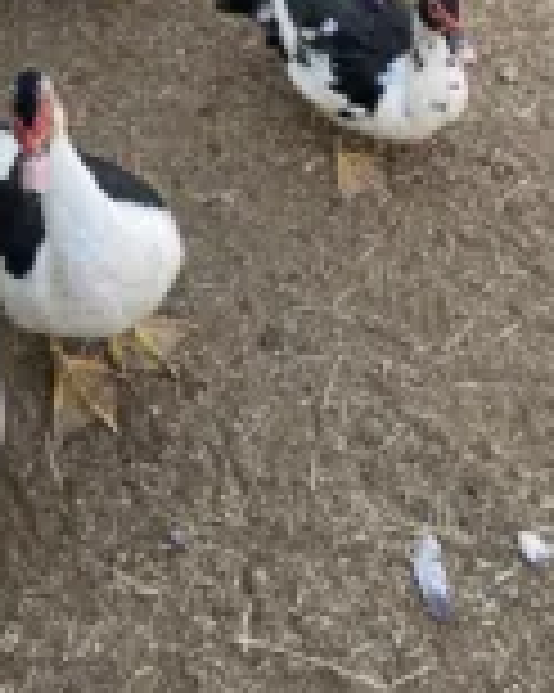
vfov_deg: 26.9
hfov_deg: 22.8
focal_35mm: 66
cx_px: 113
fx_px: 1354
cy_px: -27
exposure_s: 1/342
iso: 32
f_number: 1.8
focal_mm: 4.25
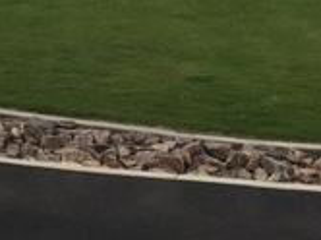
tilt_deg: -5.7
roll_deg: +2.0
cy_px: -66
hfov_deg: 17.4
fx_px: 1037
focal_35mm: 112
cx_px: 60
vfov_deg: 12.8
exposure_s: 1/1282
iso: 25
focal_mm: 4.15
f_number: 2.2
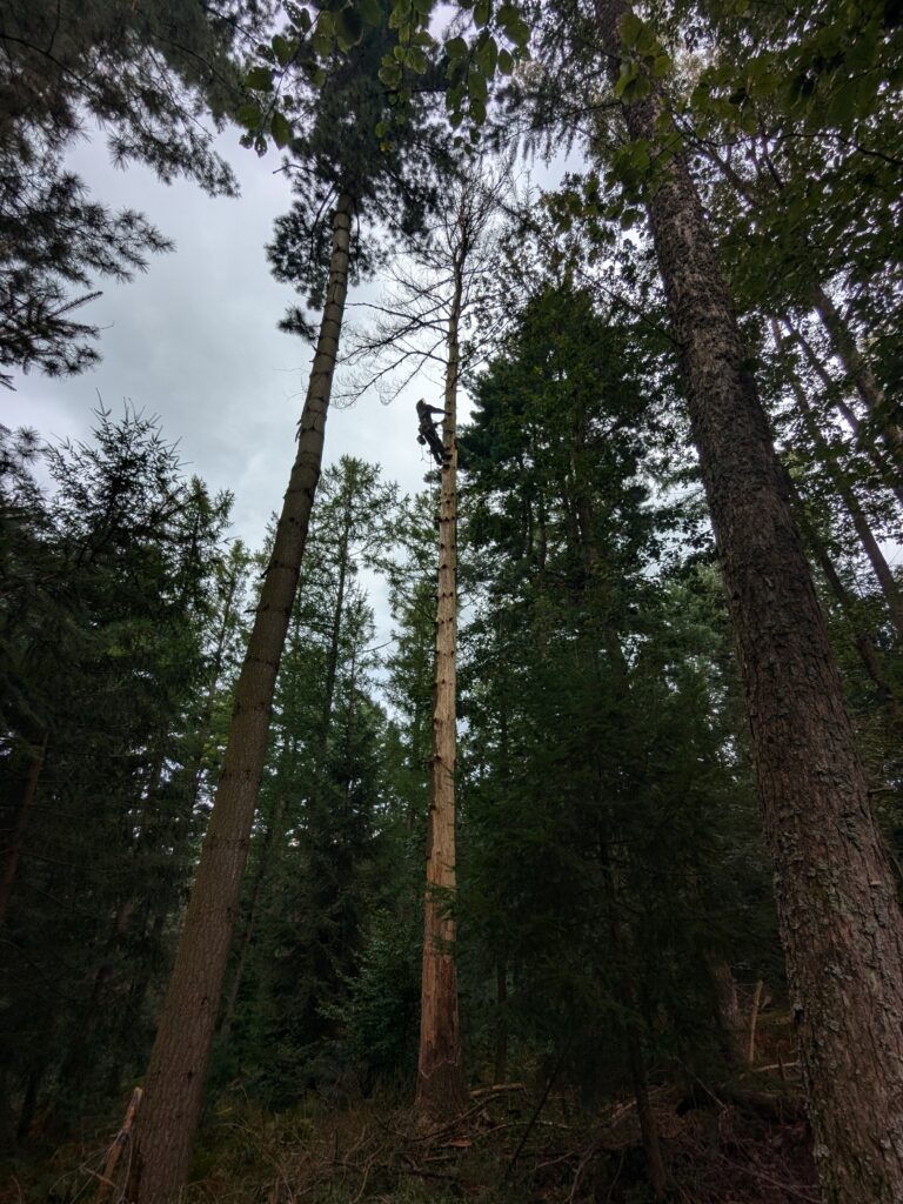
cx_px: 452
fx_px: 557
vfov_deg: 94.5
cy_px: 602
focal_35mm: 16
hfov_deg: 78.1
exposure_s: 1/1106
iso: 60
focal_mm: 2.35
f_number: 2.2
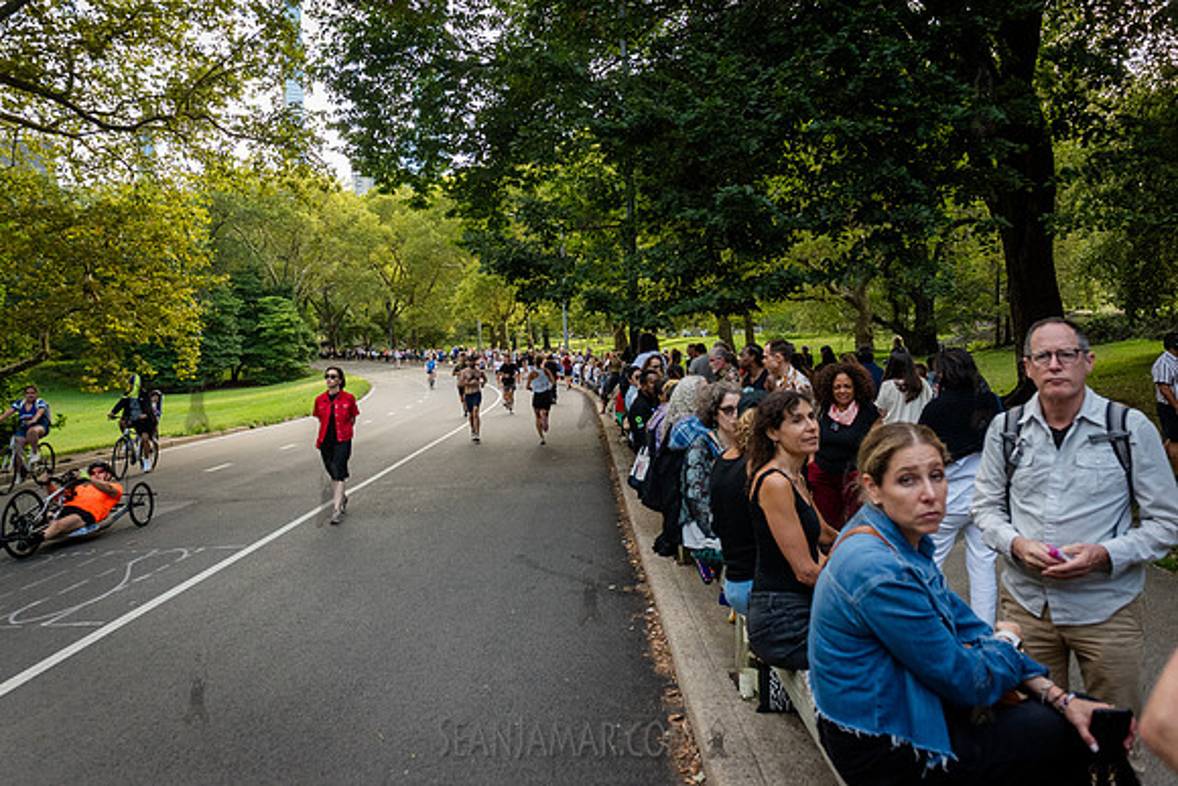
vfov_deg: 47.2
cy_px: 339
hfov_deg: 66.5
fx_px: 898
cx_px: 550
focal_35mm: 27
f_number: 4
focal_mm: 24
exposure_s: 1/1000
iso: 2000
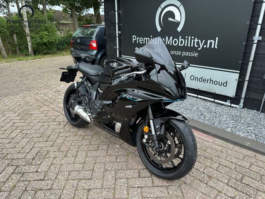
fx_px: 184
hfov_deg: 71.6
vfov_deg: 56.8
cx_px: 132
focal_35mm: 24
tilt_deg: -20.9
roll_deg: -0.2
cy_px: 100
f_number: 1.78
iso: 80
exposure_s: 1/918
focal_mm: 6.86
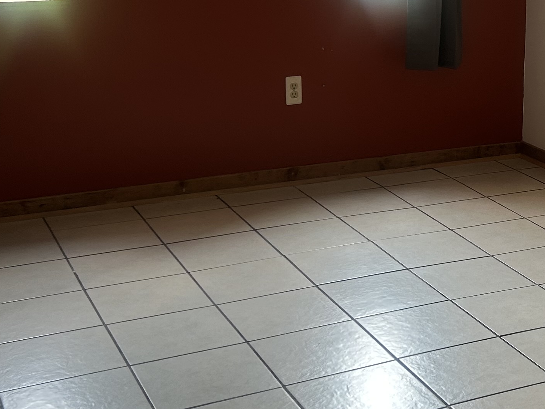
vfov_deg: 19.5
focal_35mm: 74
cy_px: 39
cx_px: 543
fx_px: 1165
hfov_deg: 25.1
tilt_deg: -7.8
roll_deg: -1.0
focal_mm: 5.7
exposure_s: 1/60
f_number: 1.5
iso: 80
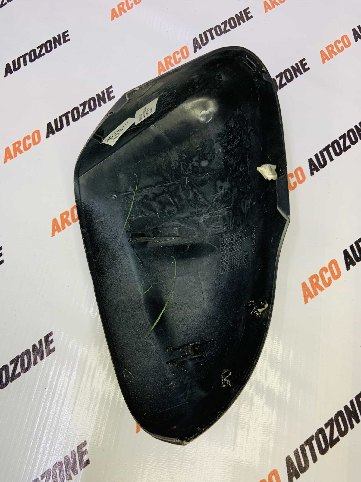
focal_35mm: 26
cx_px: 180
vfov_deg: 67.3
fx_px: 362
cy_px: 241
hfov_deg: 53.1
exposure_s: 1/50
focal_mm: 4.25
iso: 64
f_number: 1.8
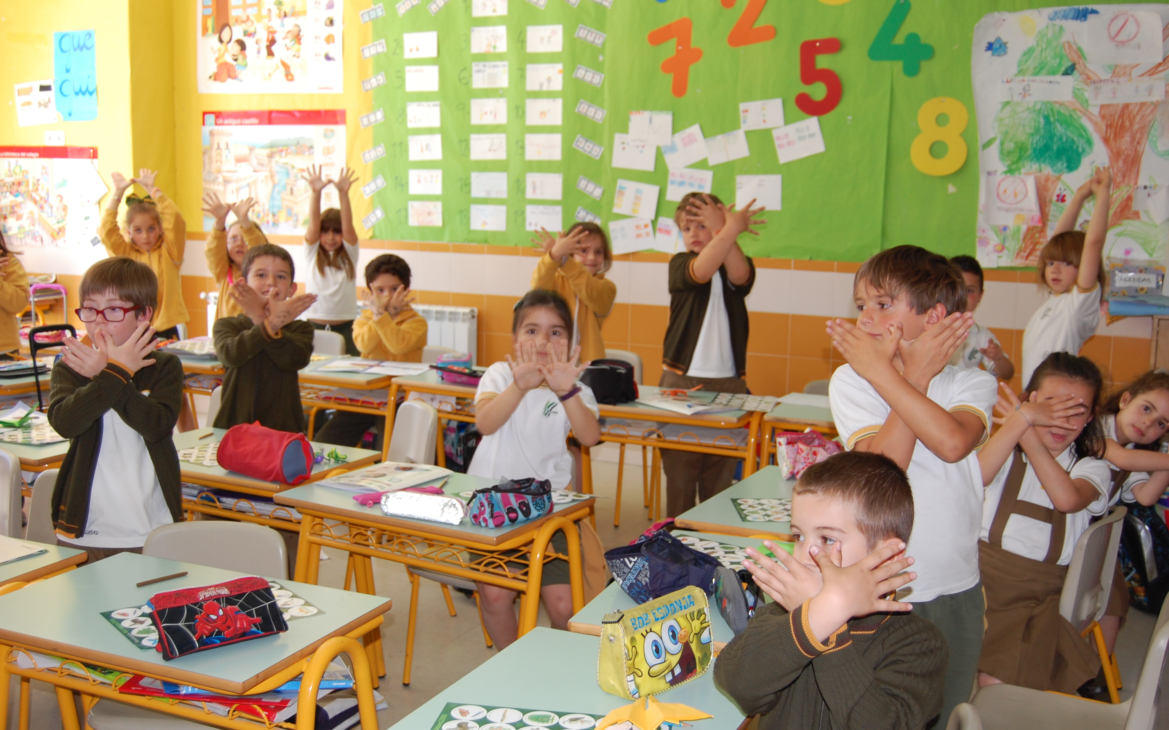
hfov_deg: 49.3
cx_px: 581
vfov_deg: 32.0
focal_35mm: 40
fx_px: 1274
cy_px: 379
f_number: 4
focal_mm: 26
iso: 400
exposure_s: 1/60
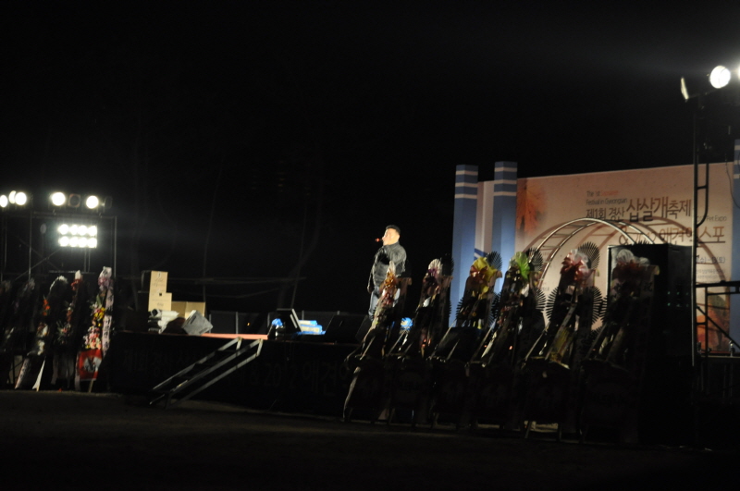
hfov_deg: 24.7
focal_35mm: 82
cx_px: 370
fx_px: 1693
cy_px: 246
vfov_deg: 16.5
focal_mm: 55
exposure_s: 1/40
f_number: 5.6
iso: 1000
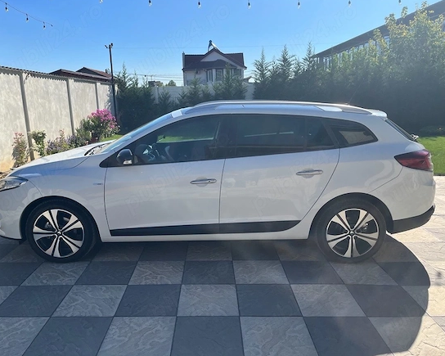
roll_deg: +2.6
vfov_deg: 51.5
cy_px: 175
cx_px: 209
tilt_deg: -12.3
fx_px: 369
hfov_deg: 62.2
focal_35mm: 28
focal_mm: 5.1
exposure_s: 1/3413
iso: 50
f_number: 1.6
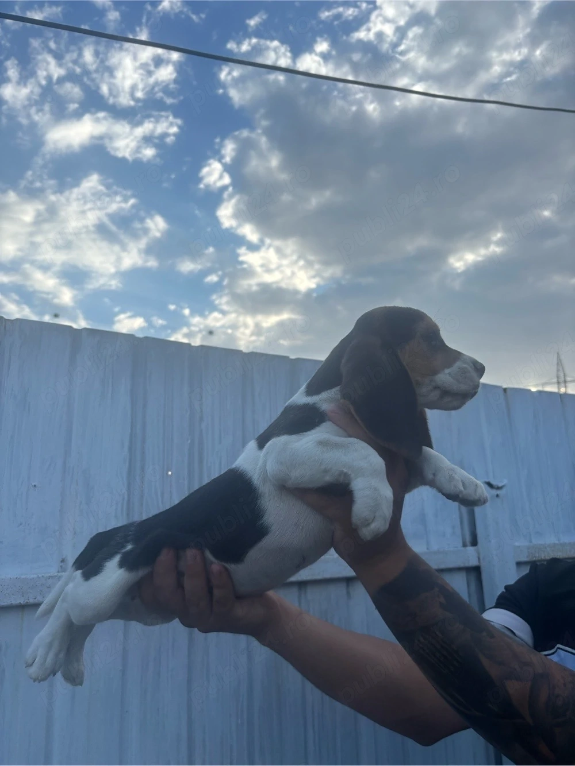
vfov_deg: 67.3
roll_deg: +1.7
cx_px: 288
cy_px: 383
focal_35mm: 26
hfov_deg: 53.0
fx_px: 576
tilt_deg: +15.1
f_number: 1.6
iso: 50
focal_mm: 5.96
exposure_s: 1/1590
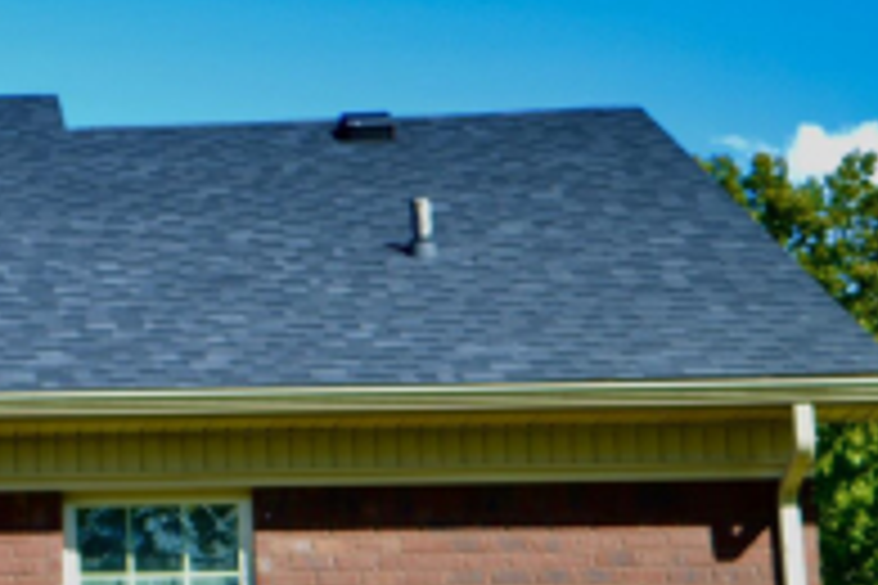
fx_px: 3097
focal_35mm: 127
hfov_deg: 14.8
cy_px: 454
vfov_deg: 10.8
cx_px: -509
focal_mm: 22
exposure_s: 1/200
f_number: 6.3
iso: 100
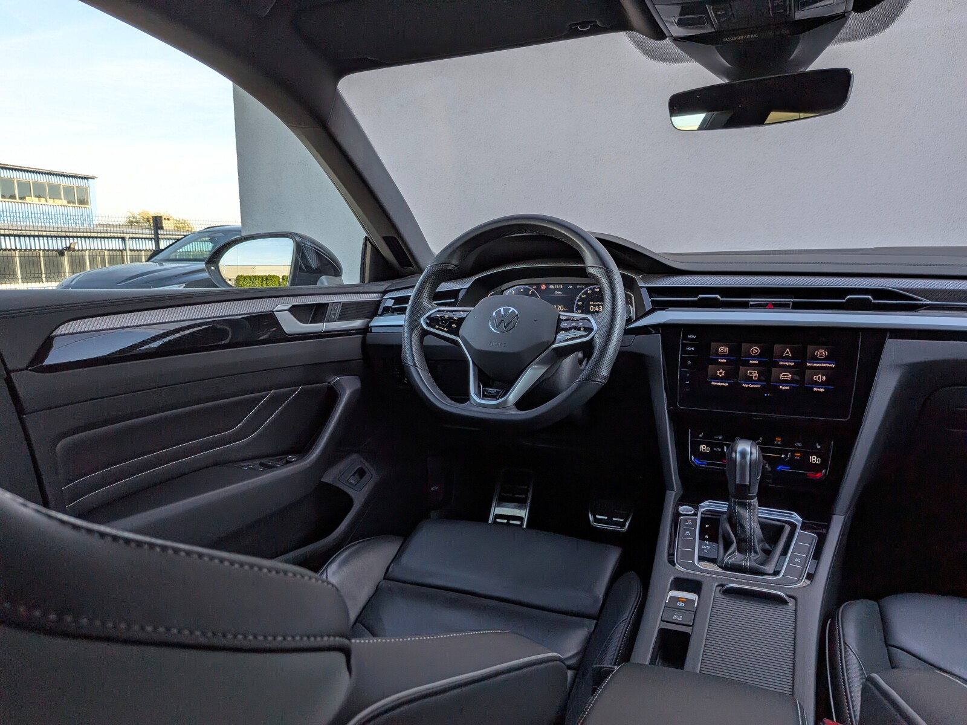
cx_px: 484
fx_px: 670
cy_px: 362
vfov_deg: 56.8
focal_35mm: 24
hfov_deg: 71.6
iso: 30
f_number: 1.7
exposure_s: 1/265
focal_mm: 4.53
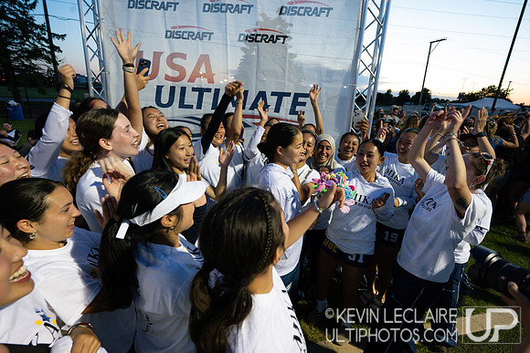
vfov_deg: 68.2
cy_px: 174
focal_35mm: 18
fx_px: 261
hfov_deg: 90.8
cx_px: 269
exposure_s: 1/200
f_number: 5
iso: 6400
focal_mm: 17.5
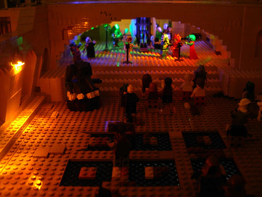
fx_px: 288
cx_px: 131
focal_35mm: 38
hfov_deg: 49.0
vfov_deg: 37.7
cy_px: 98
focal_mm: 5.8
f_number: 2.6
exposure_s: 1/4
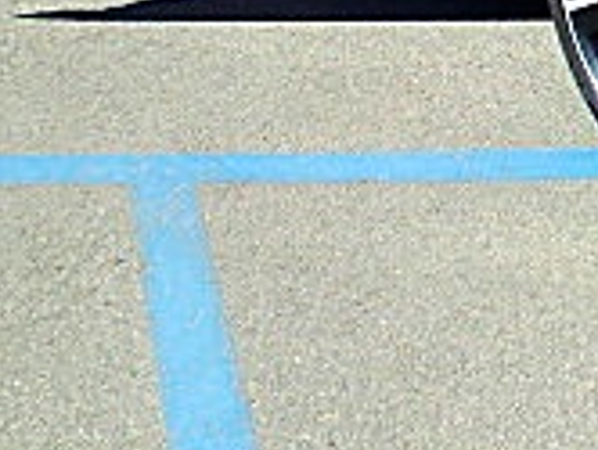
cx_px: 742
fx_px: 1730
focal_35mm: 100
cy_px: -277
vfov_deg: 13.7
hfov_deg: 18.5
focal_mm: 4.65
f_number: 2.6
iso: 64
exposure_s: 1/640
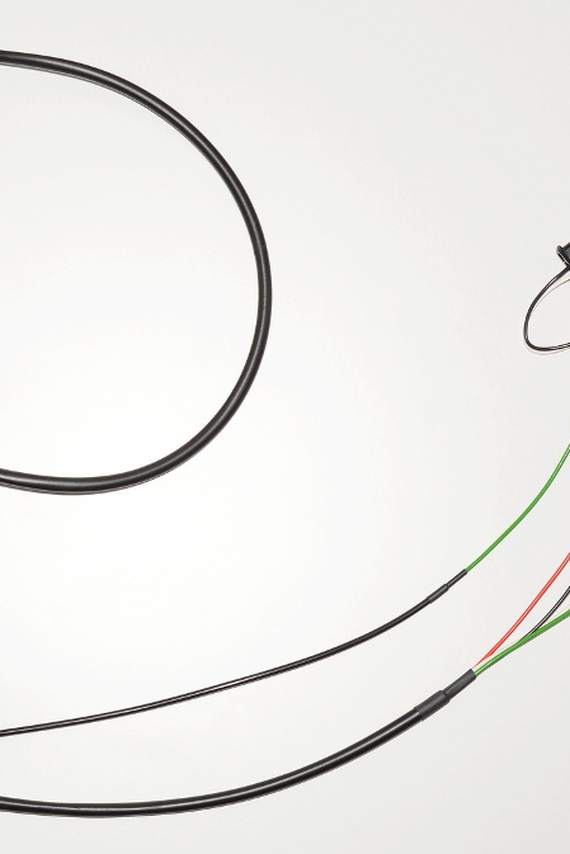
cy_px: 422
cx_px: 156
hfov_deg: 18.6
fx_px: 1733
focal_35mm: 73
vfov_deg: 27.7
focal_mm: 32
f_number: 11
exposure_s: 1/60
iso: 100
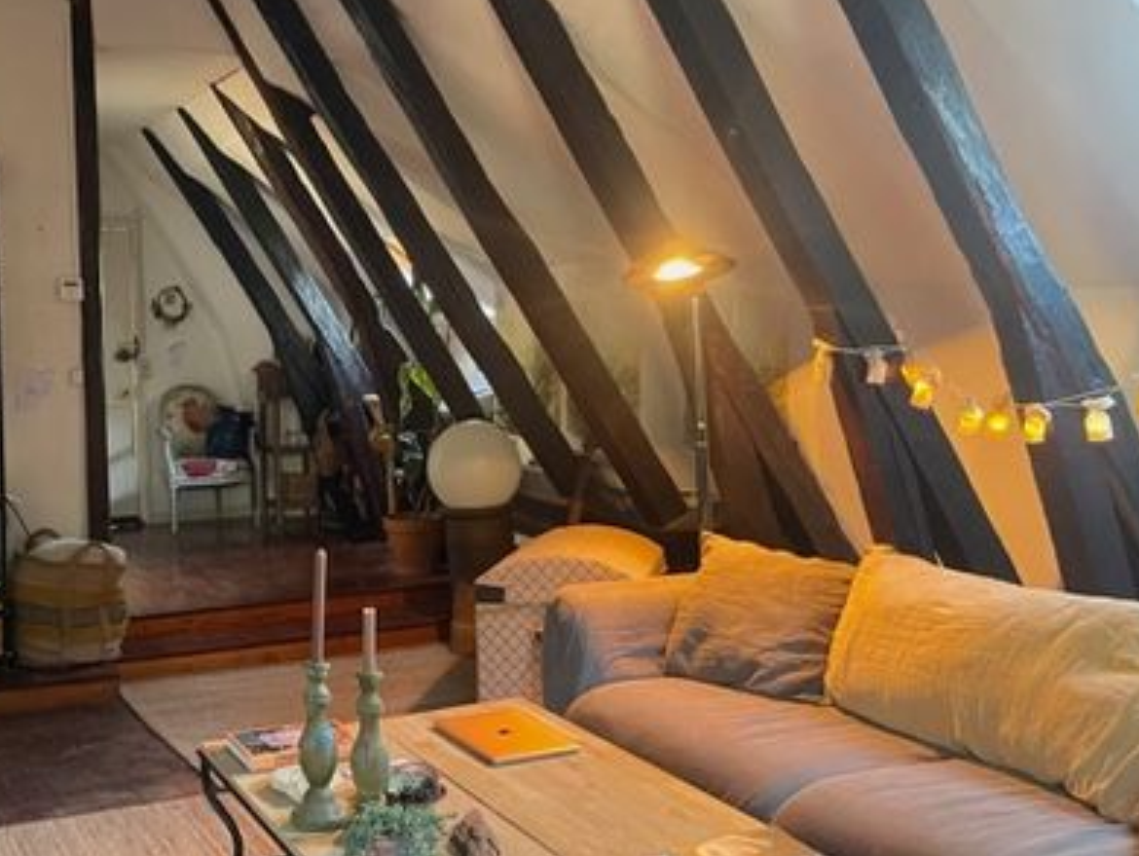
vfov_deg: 36.0
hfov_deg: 45.5
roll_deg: +1.1
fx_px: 1317
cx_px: 321
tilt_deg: -1.8
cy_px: 444
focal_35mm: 40
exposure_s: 1/33
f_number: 1.6
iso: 500
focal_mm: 4.2
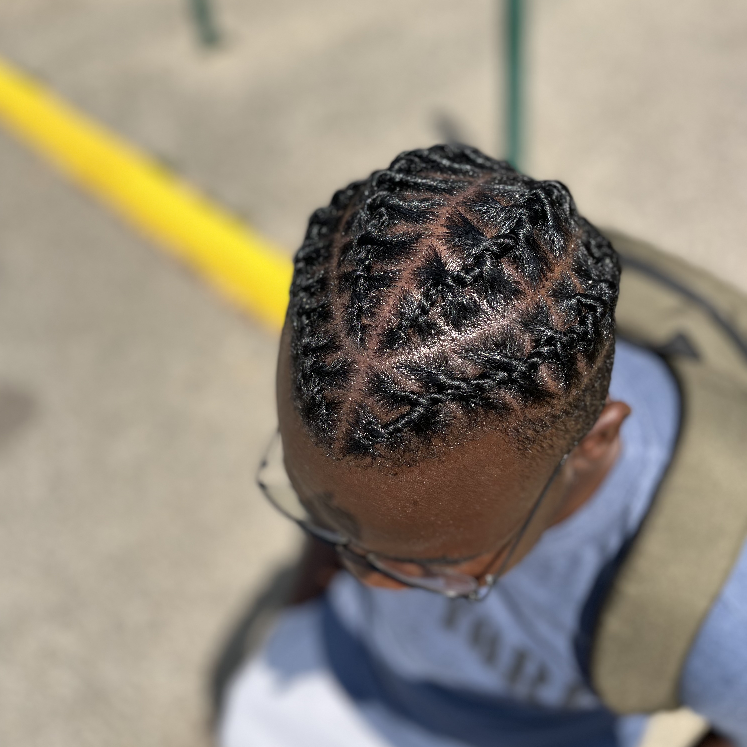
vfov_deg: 52.5
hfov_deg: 52.5
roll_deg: +7.8
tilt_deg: -43.8
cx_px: 371
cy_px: 345
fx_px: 757
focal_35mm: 31
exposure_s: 1/2632
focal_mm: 5.1
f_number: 1.6
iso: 50
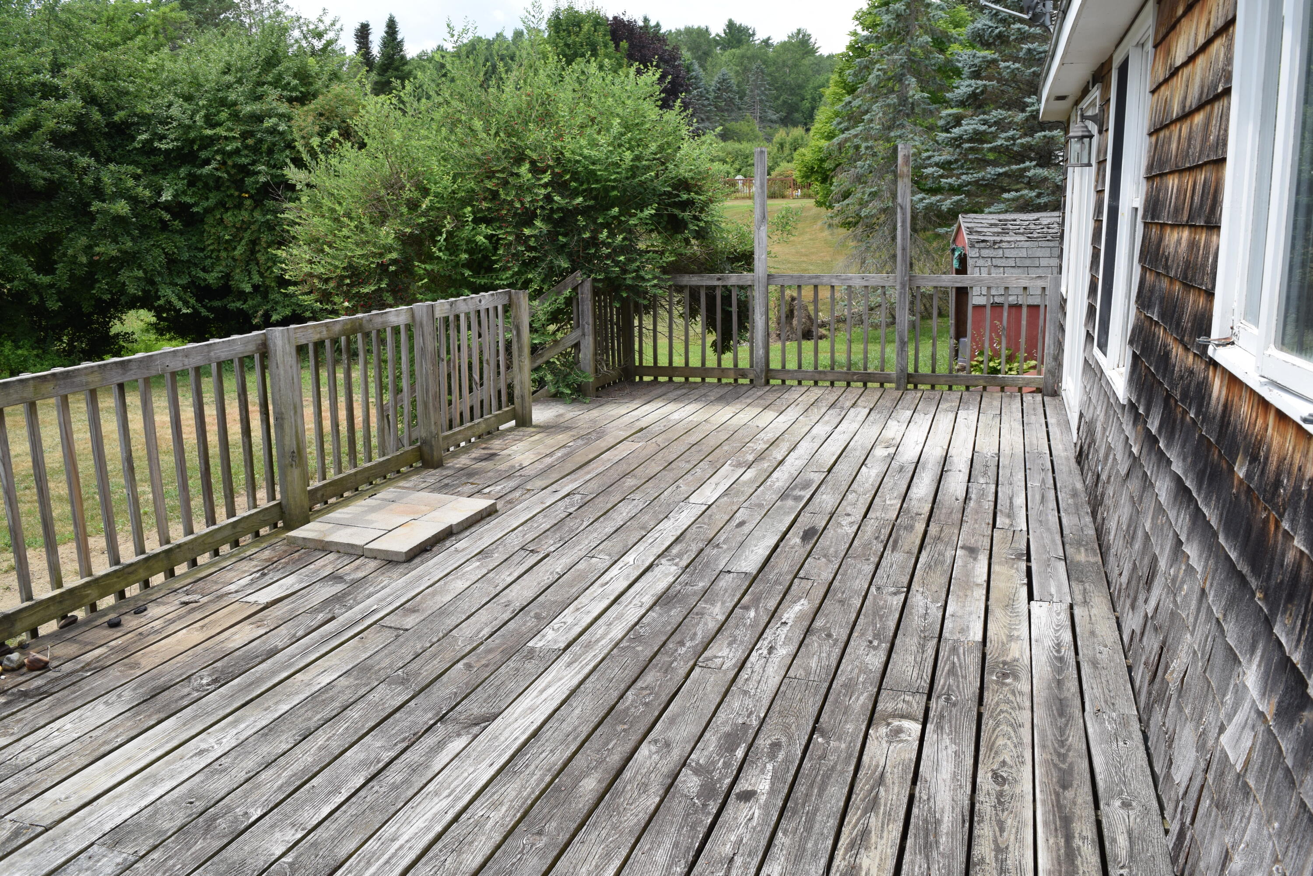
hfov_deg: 61.9
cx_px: 656
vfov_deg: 43.6
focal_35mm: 30
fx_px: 1094
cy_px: 438
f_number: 8
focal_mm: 20
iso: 200
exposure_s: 1/250
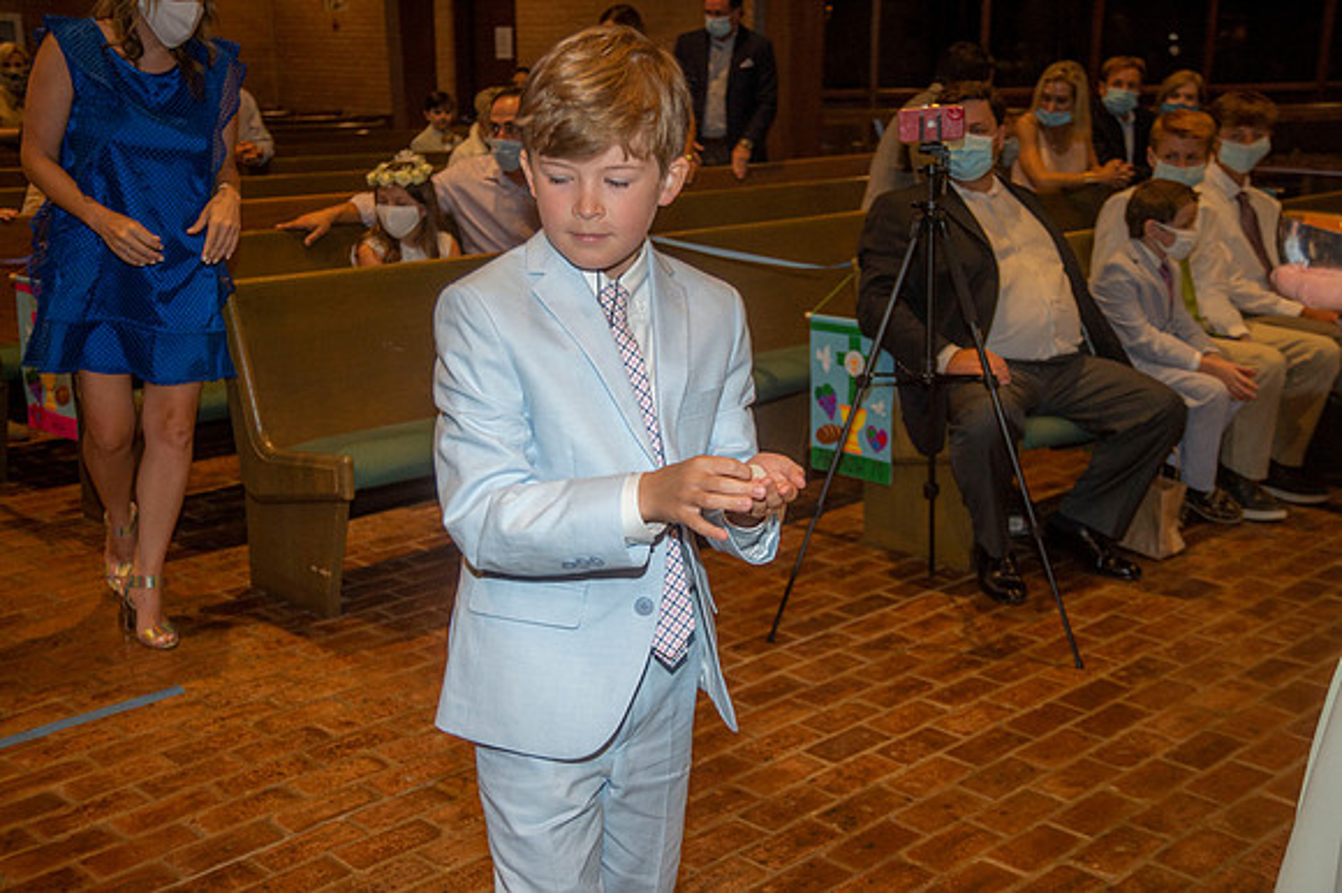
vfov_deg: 29.8
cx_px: 671
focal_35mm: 45
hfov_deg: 43.6
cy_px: 446
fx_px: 1676
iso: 1600
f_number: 5.6
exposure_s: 1/200
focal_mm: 45
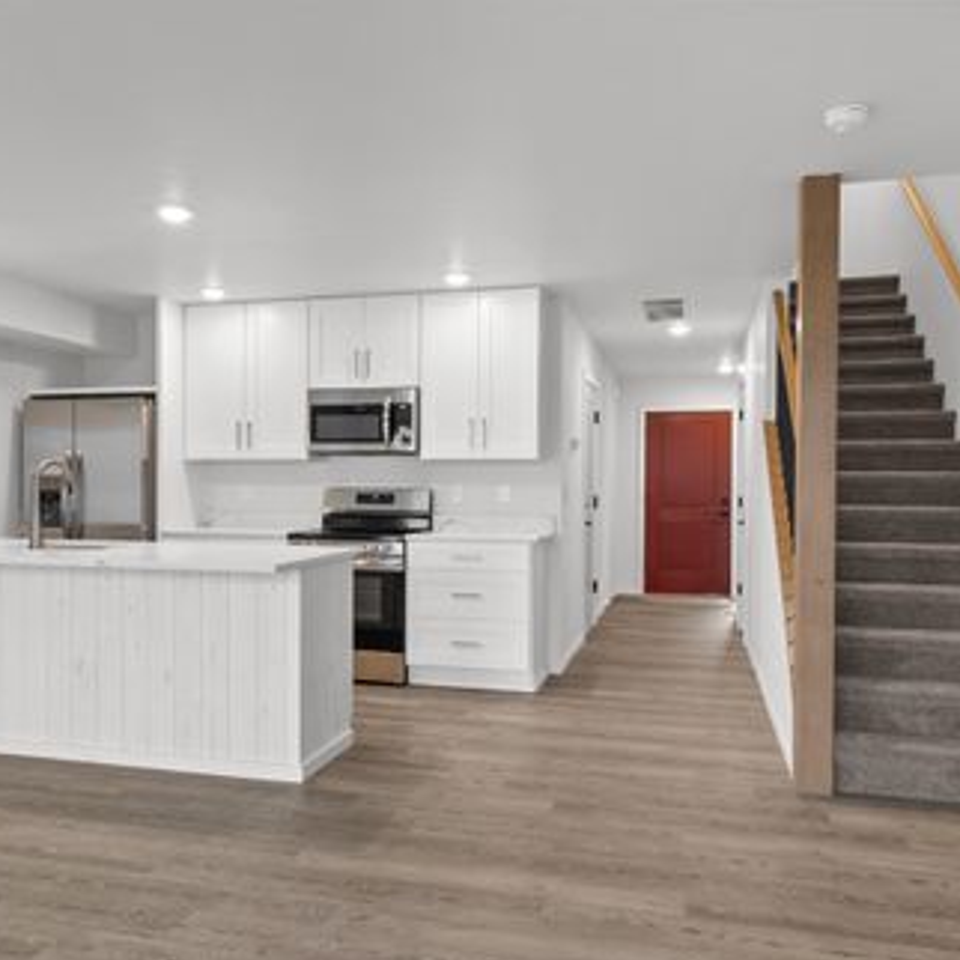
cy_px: 493
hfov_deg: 55.5
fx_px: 910
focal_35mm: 29
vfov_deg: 55.6
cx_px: 420
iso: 400
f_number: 8
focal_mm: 22
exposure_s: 1/4
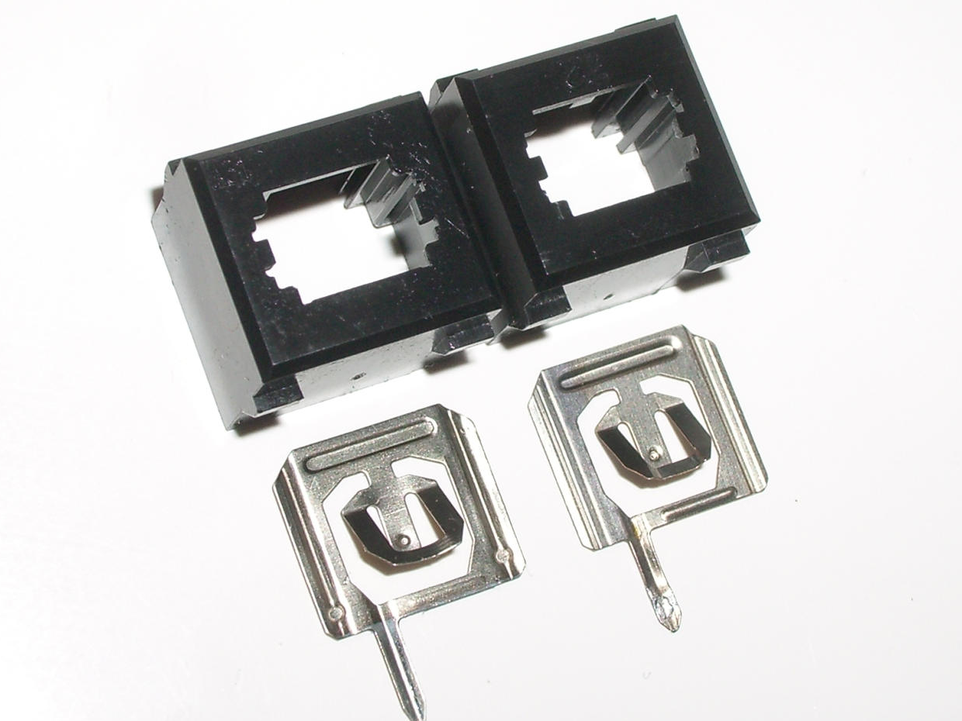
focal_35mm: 64
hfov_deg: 30.3
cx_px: 485
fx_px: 1779
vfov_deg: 22.9
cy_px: 371
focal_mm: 10.2
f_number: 5.6
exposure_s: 1/60
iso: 80
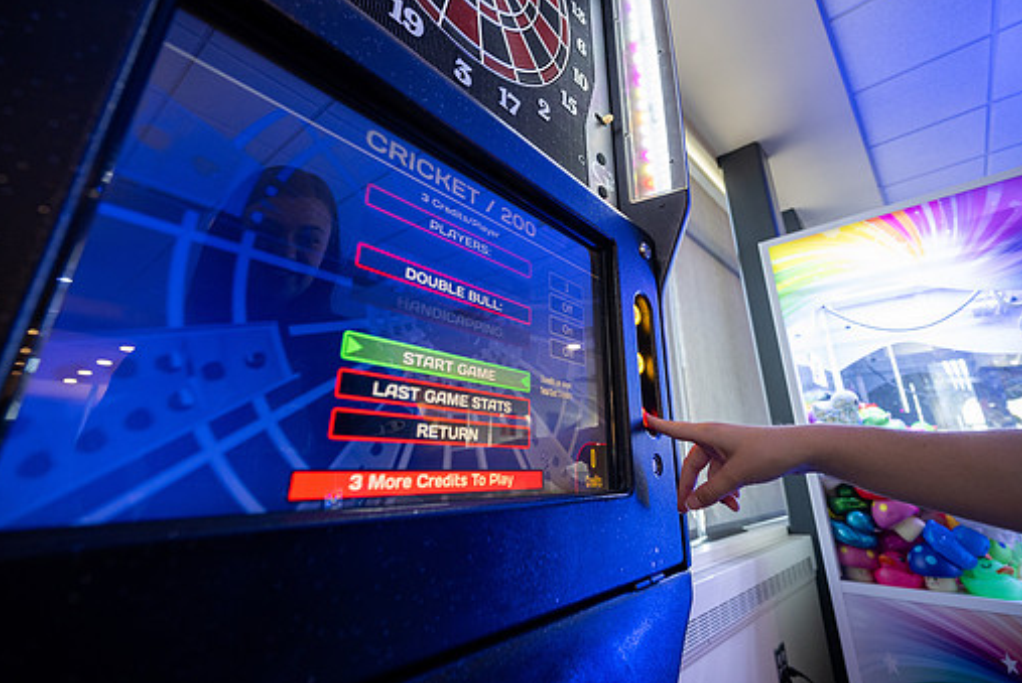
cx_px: 540
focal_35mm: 16
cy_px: 297
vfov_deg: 73.5
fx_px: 455
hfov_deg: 96.6
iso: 800
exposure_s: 1/50
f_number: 4
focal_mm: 14
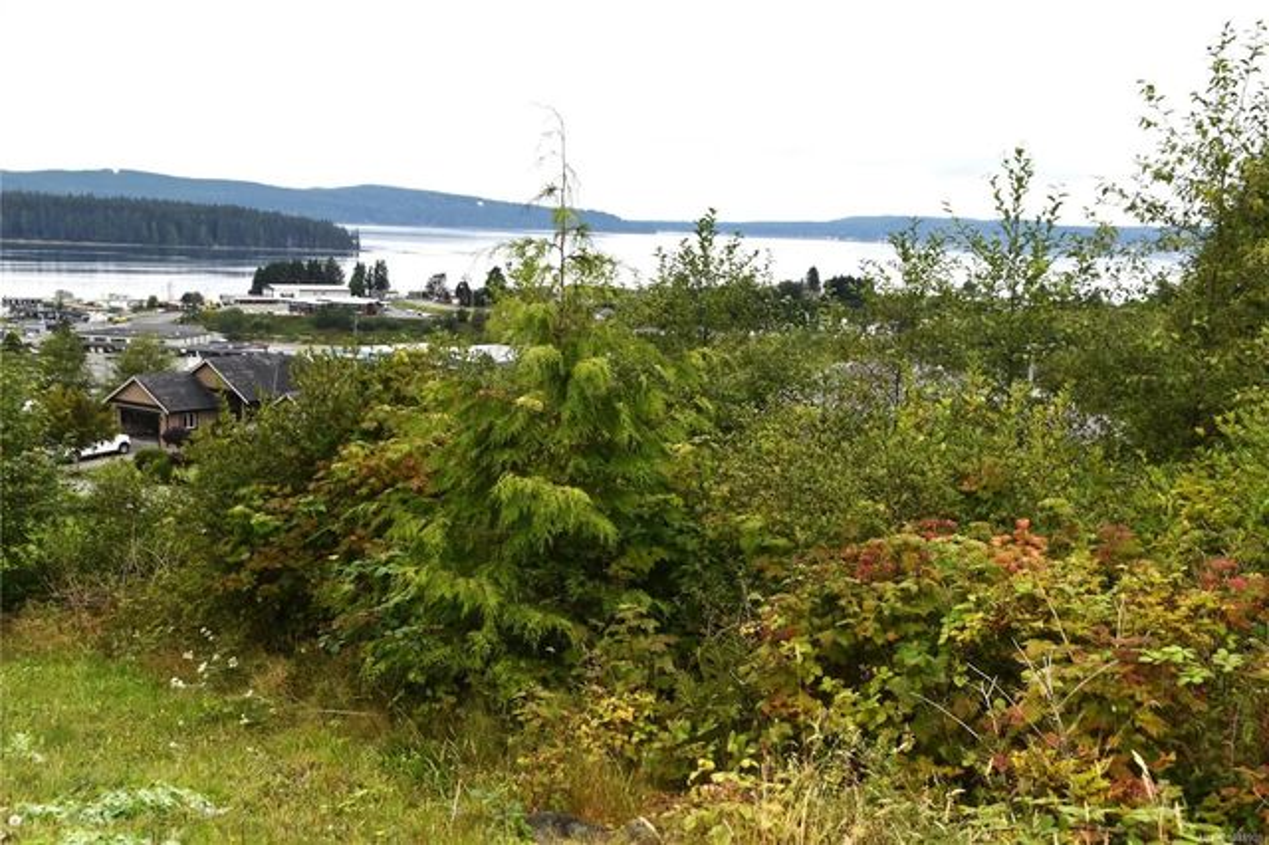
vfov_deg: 31.9
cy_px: 422
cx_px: 634
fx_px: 1480
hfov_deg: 46.4
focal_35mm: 42
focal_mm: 28
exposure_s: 1/180
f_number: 6.7
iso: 100
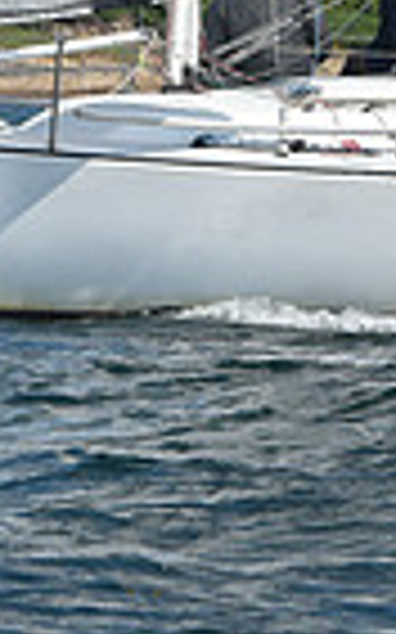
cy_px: 164
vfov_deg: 4.2
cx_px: 171
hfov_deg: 2.6
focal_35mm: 504
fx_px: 8712
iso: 320
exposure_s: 1/1000
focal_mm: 120
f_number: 10
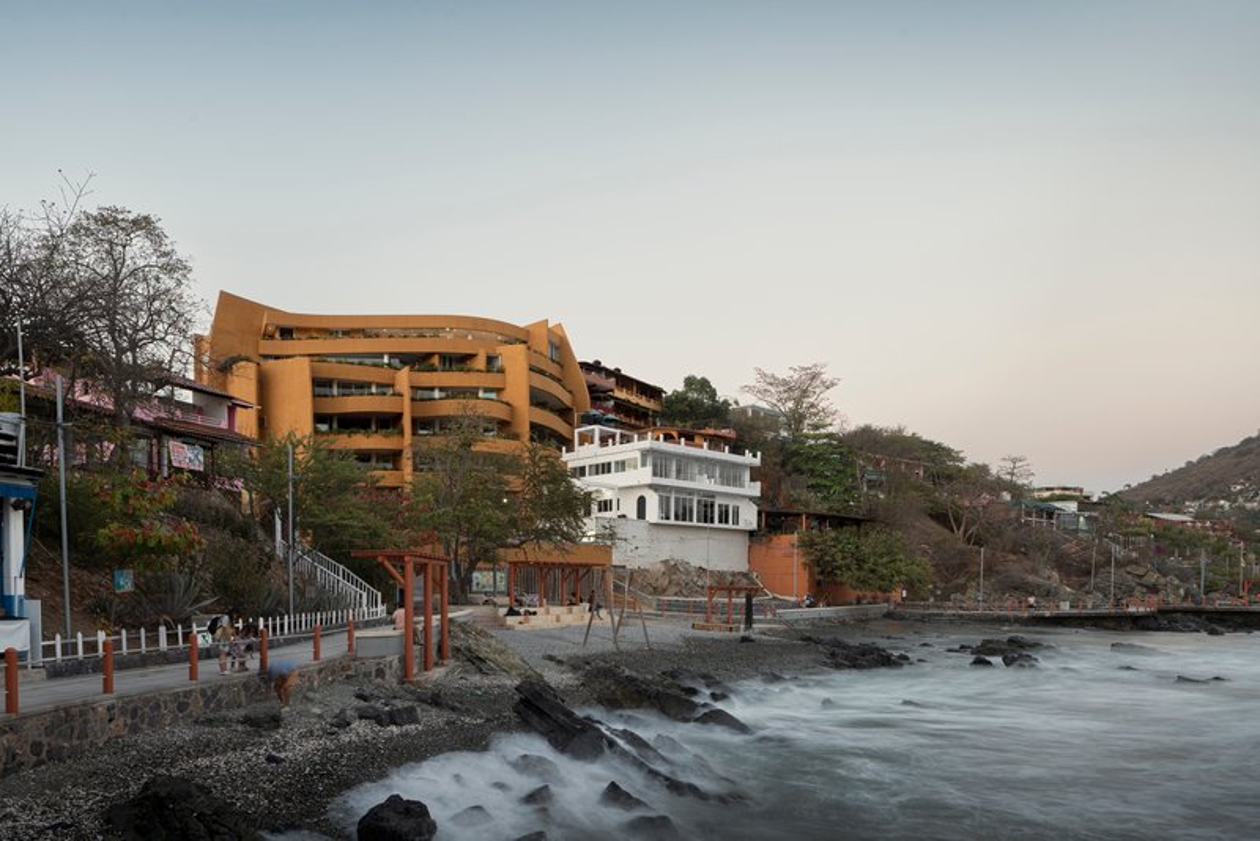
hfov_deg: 73.7
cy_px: 420
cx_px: 630
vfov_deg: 53.2
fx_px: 840
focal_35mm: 24
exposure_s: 1.6
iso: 100
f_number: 10
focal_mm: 24
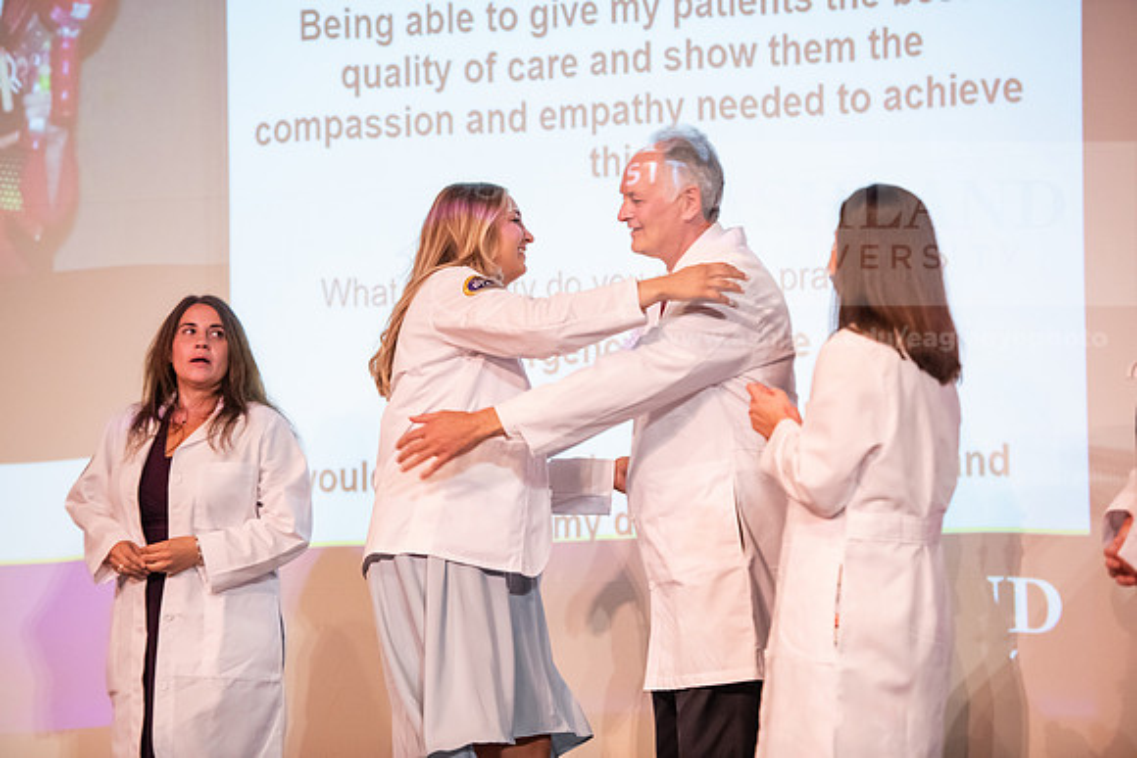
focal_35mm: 145
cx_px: 568
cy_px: 379
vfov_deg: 9.5
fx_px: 4580
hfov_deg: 14.2
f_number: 3.2
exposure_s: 1/200
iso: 4000
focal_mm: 145
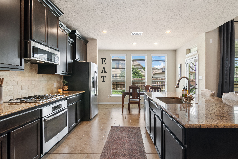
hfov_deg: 93.3
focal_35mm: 17
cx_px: 119
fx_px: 112
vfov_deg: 70.4
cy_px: 80
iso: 320
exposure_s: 1/40
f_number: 8
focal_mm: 11.5
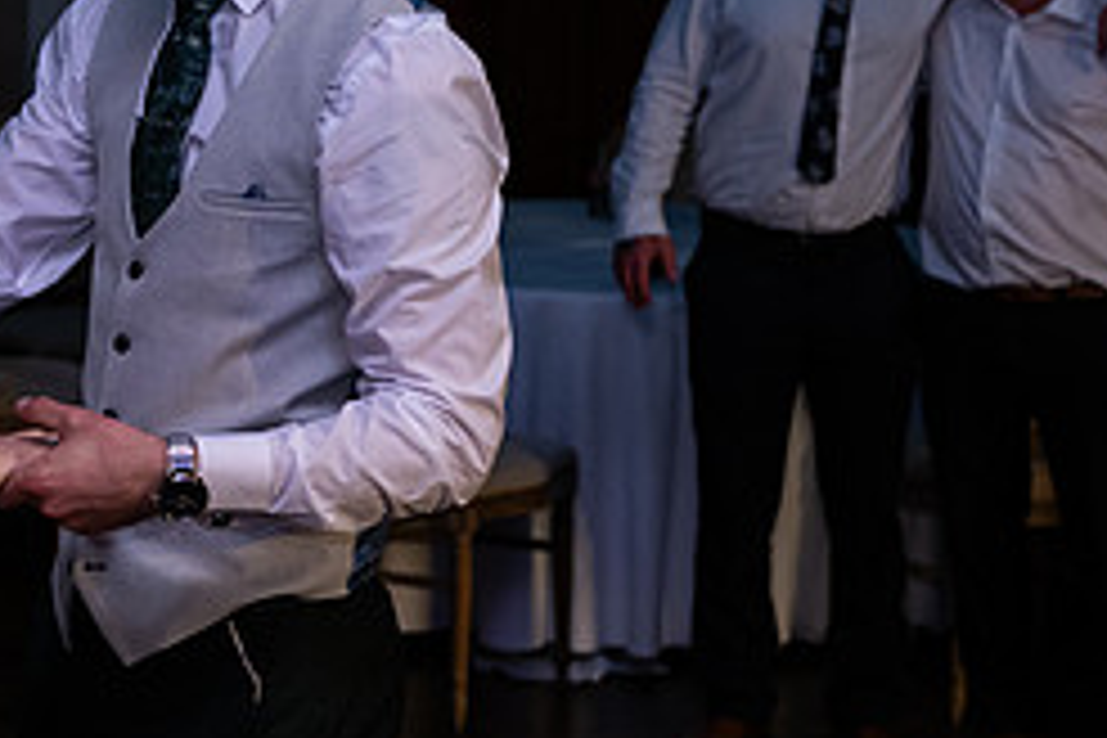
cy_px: 92
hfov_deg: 17.8
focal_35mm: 113
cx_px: 68
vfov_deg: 12.0
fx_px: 3474
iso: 800
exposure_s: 1/160
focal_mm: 48
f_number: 3.5
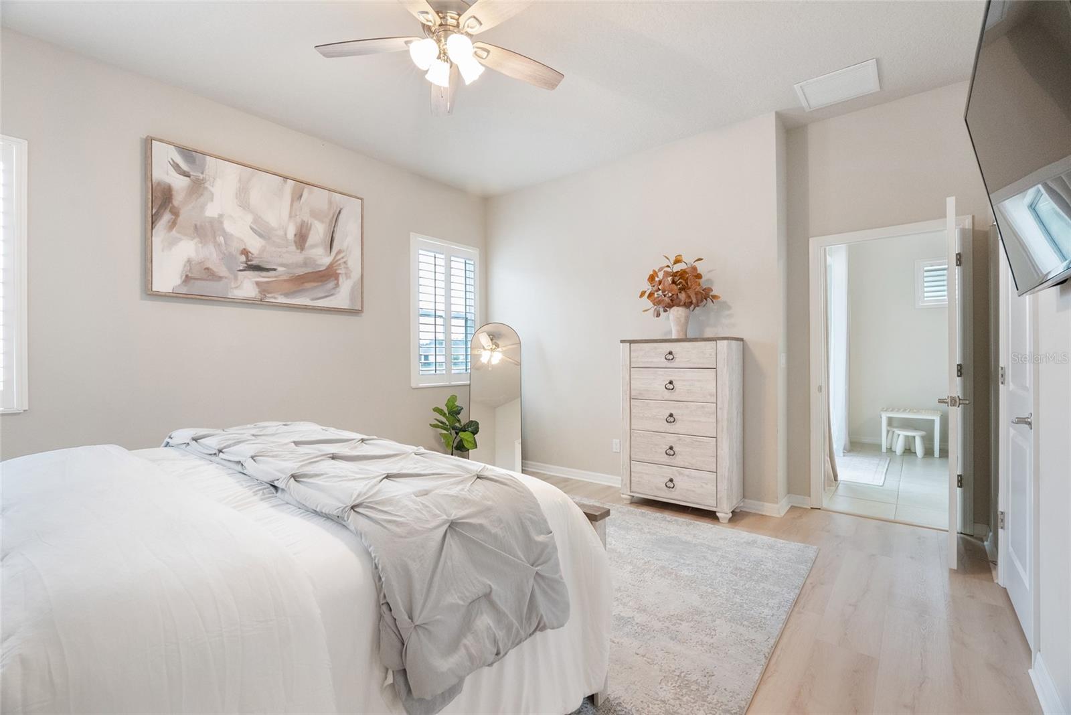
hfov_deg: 96.7
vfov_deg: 73.8
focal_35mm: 16
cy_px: 358
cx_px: 536
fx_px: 476
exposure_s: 1/30
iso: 4000
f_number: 9
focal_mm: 16
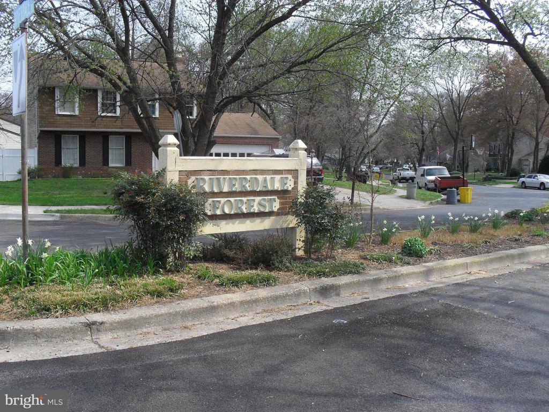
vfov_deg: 40.7
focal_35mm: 35
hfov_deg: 52.6
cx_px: 274
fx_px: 555
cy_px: 206
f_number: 8.4
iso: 100
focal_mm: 6.3
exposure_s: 1/90
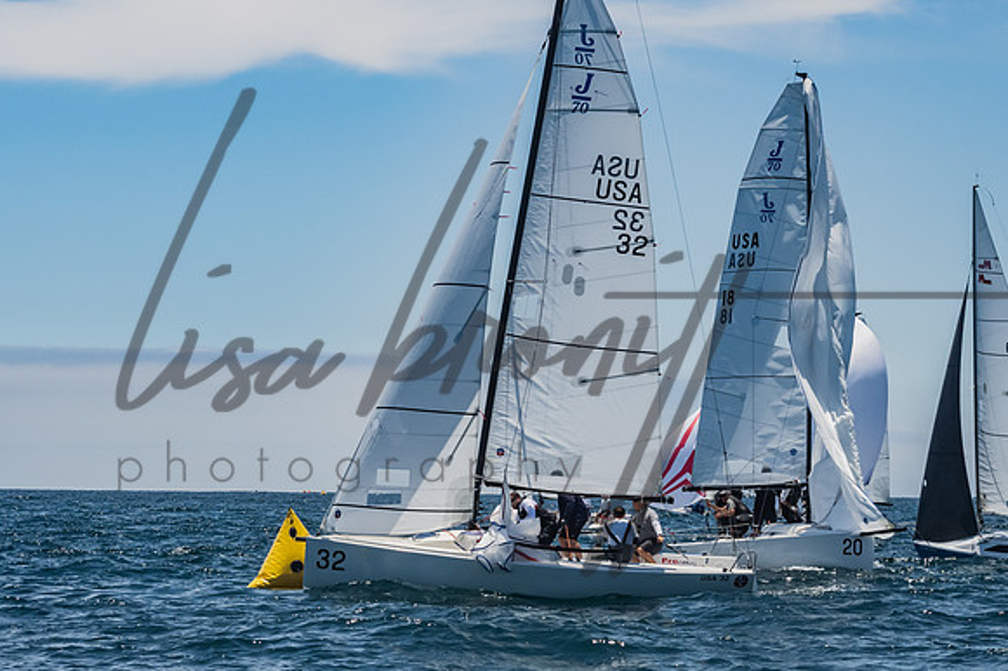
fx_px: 3778
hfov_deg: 15.2
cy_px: 336
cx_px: 504
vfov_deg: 10.1
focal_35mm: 135
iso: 640
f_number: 14
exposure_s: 1/1600
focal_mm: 90
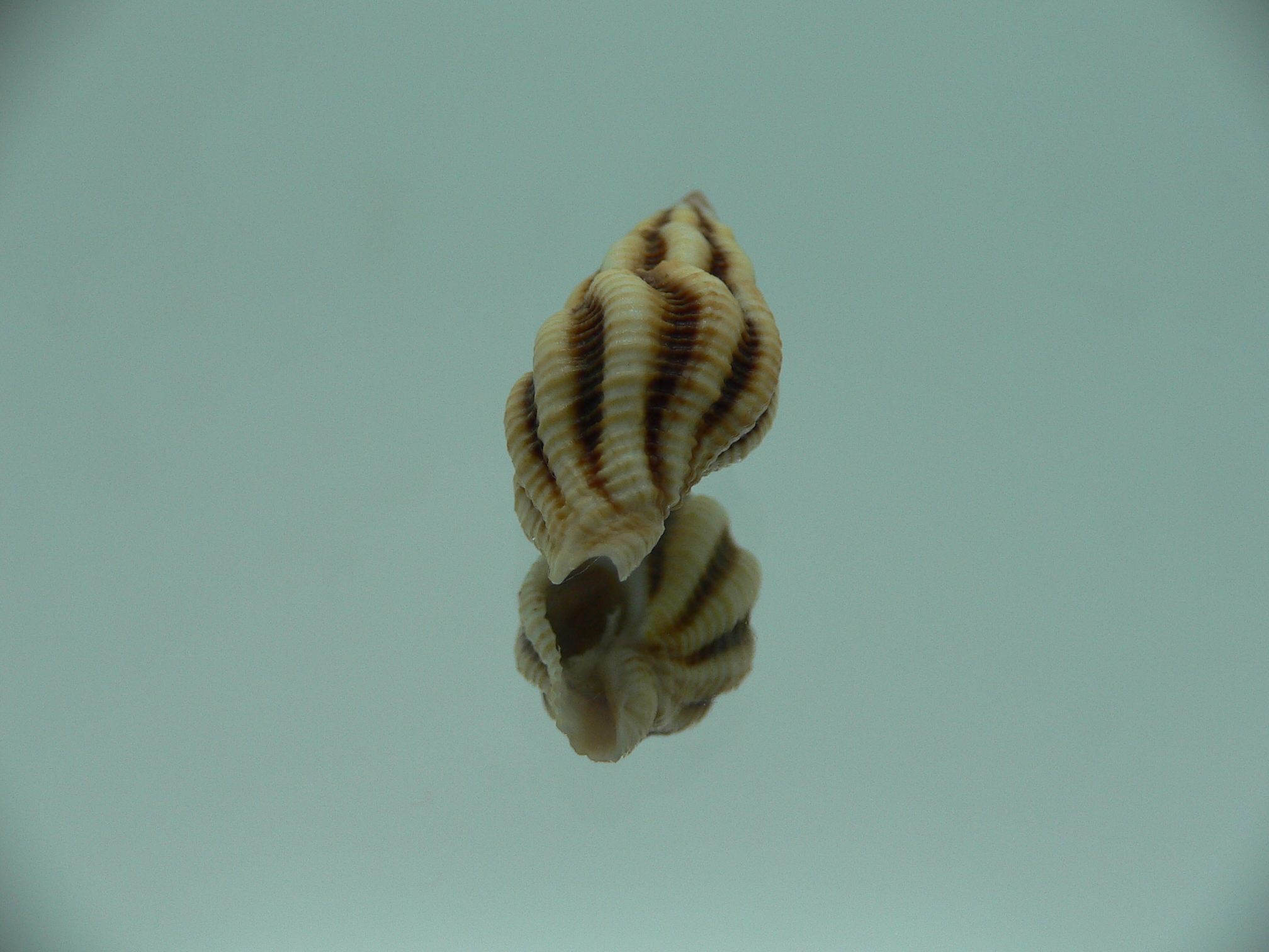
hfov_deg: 52.6
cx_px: 634
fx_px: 1283
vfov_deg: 40.7
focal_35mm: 35
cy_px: 476
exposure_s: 1/80
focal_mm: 4.6
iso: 80
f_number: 2.8
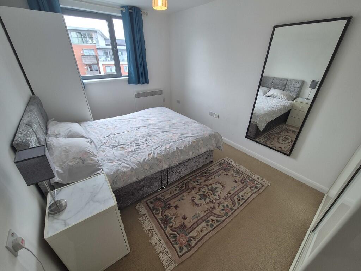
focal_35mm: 13
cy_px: 136
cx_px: 180
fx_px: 136
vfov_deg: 89.9
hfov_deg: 106.2
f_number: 2.2
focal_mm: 2.2
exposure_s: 1/100
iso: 64
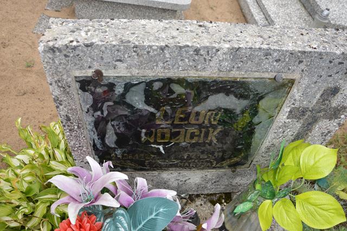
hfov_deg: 67.4
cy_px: 116
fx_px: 260
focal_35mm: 27
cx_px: 174
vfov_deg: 47.9
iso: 100
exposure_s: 1/200
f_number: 5
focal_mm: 18
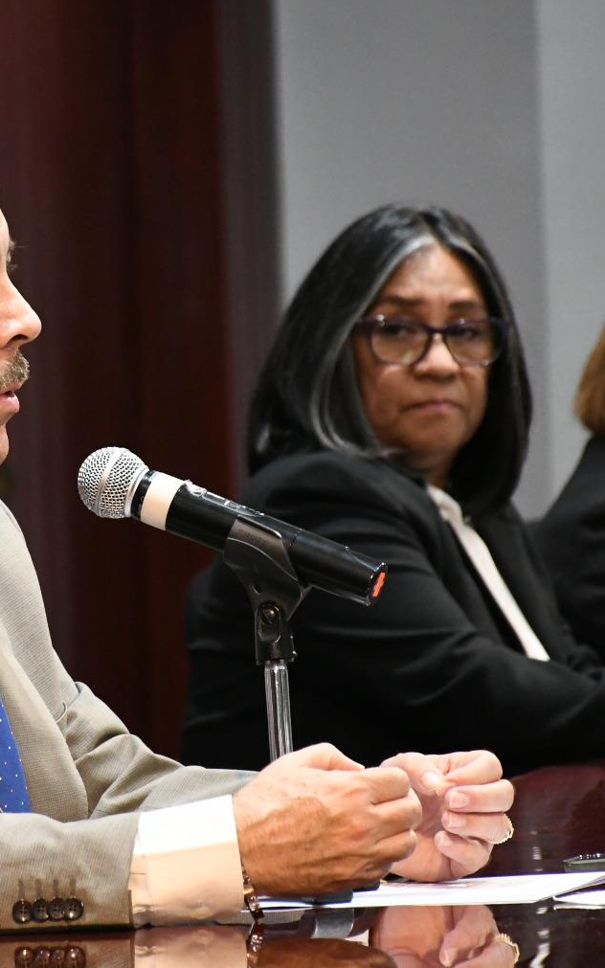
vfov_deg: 6.1
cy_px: 466
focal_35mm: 343
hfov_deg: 3.8
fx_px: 9047
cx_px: 162
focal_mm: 140
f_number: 5.6
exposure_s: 1/100
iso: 4000
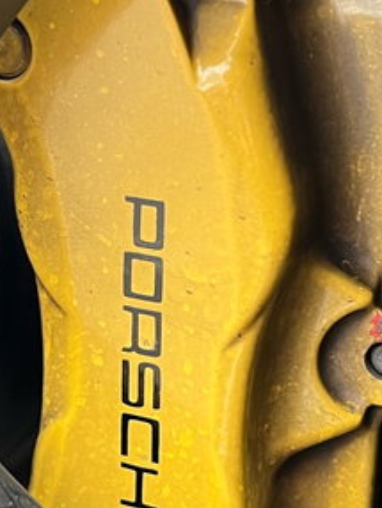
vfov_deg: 21.1
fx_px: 1366
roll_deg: -5.2
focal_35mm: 93
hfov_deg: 15.9
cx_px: 144
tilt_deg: -17.6
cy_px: 254
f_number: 1.5
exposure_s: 1/93
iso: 125
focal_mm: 5.7
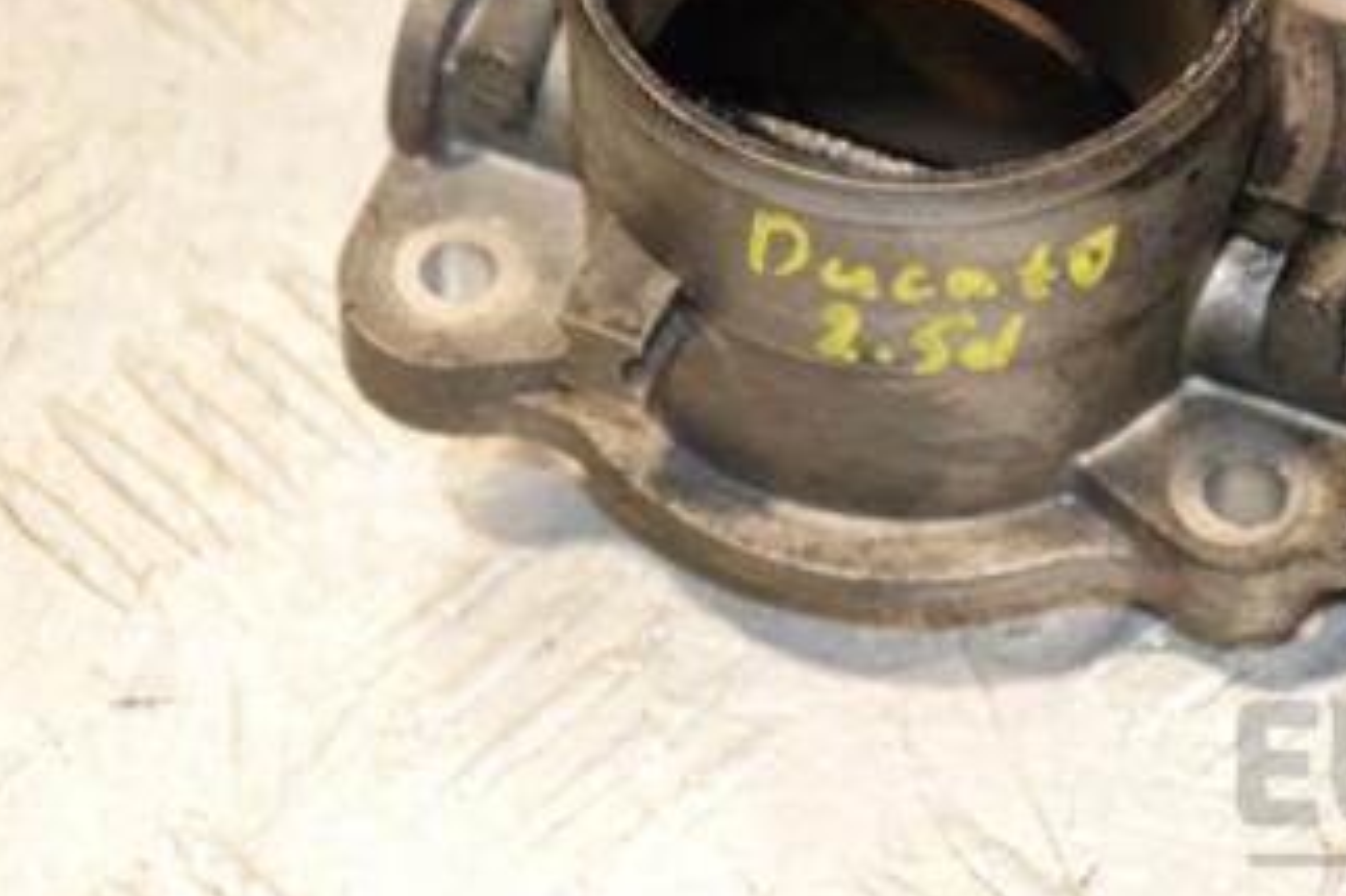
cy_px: 208
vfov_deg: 4.7
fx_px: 10946
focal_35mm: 293
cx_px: 1158
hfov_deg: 7.0
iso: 1600
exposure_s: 1/200
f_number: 5.6
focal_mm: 105
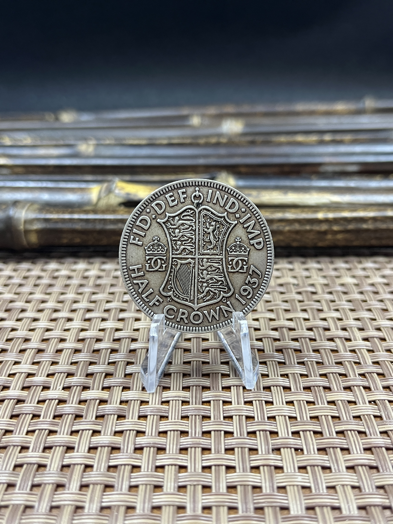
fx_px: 394
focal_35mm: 26
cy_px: 262
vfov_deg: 67.3
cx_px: 196
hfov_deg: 53.1
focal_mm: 5.1
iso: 200
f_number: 1.6
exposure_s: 1/60
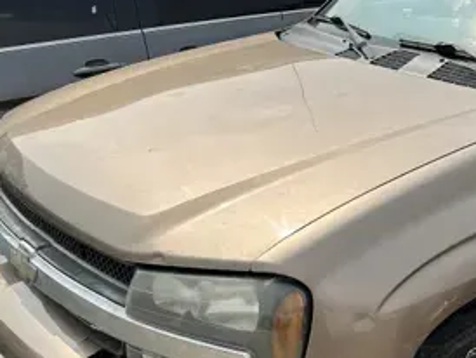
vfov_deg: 26.1
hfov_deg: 31.0
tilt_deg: -17.6
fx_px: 771
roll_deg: -2.0
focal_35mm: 56
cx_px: 507
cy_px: 215
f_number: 1.78
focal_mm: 6.86
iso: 80
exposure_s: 1/4762
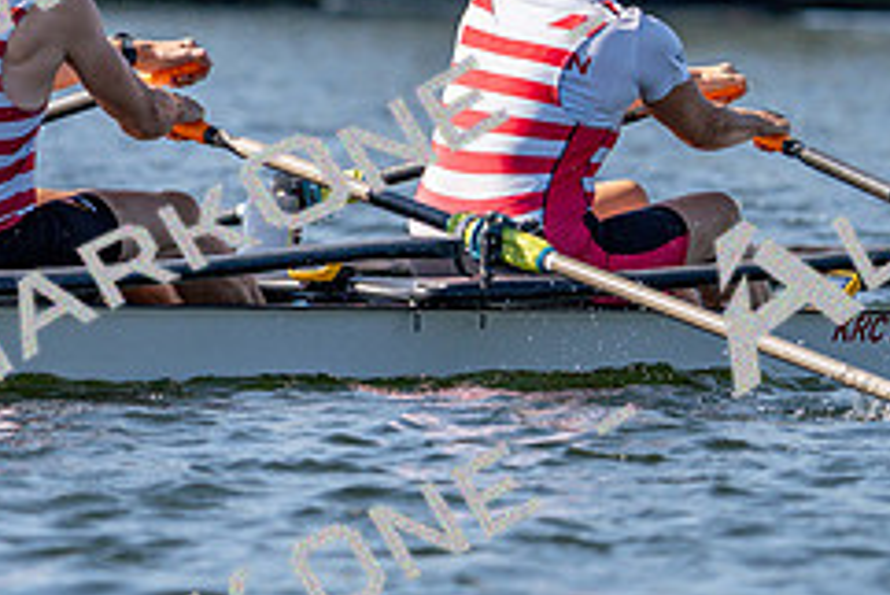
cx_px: 399
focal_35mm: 721
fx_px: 17835
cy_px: 46
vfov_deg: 1.9
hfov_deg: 2.9
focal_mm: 300
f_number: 5.6
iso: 320
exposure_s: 1/1600
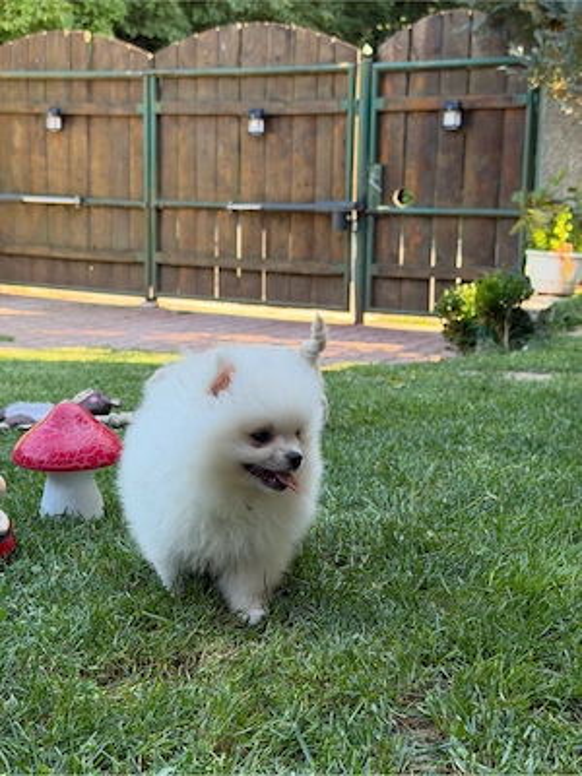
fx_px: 1076
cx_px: 291
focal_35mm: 48
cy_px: 388
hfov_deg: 30.3
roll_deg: -0.8
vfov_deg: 39.7
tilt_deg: -12.6
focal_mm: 6.76
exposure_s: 1/172
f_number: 1.78
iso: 64
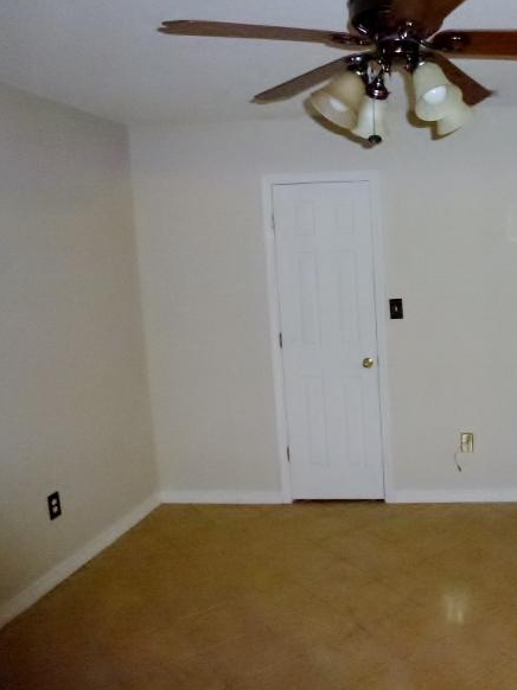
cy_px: 345
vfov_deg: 55.4
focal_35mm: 33
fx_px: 658
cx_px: 435
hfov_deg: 40.6
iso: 800
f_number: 3.3
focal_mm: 4.3
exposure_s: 1/60
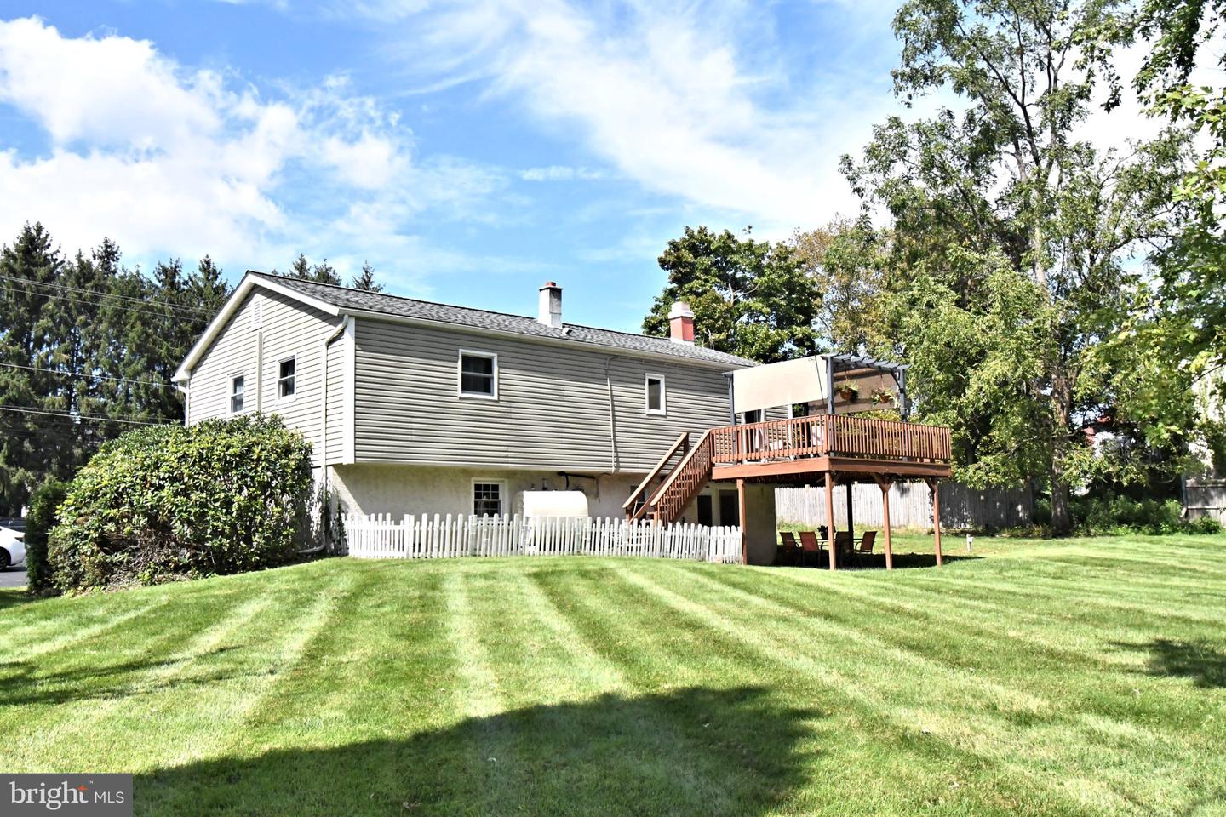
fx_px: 1022
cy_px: 408
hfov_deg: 61.9
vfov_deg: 43.6
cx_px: 613
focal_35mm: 30
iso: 5000
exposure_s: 1/8000
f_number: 8
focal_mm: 20
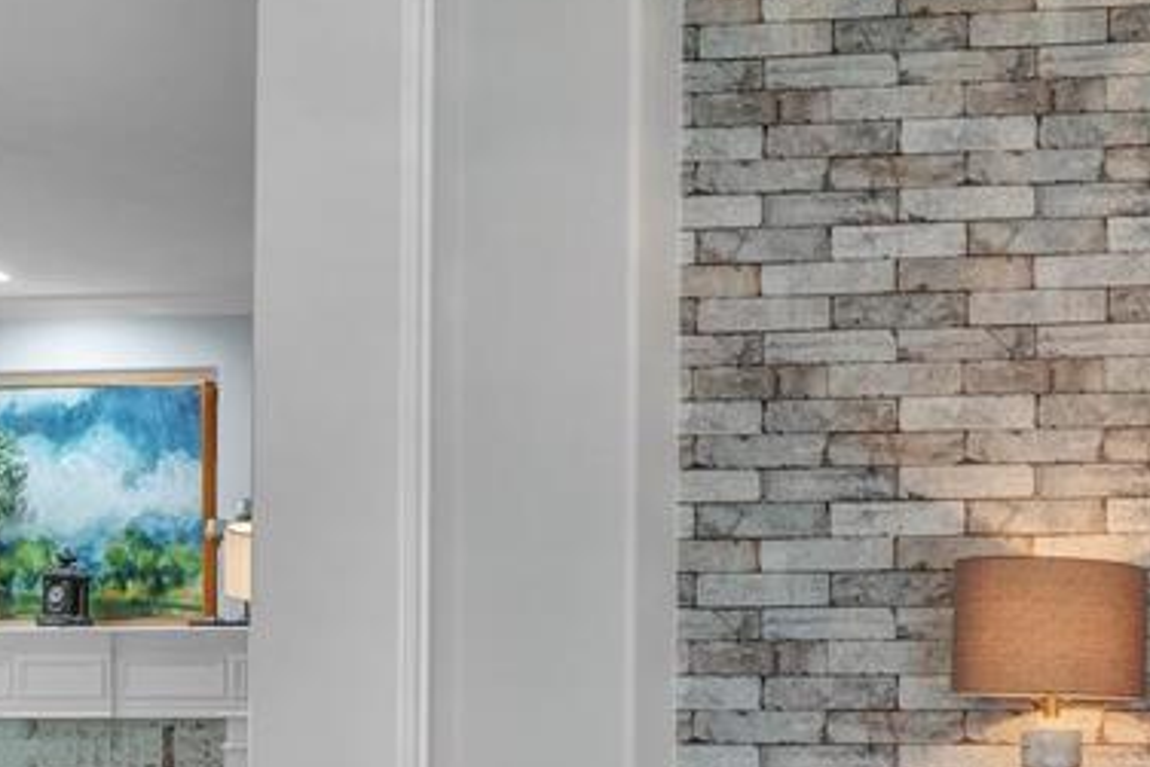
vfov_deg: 26.2
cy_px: 753
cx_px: 1398
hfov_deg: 32.8
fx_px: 1566
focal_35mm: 49
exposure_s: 1/4
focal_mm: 18
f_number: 7.1
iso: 320
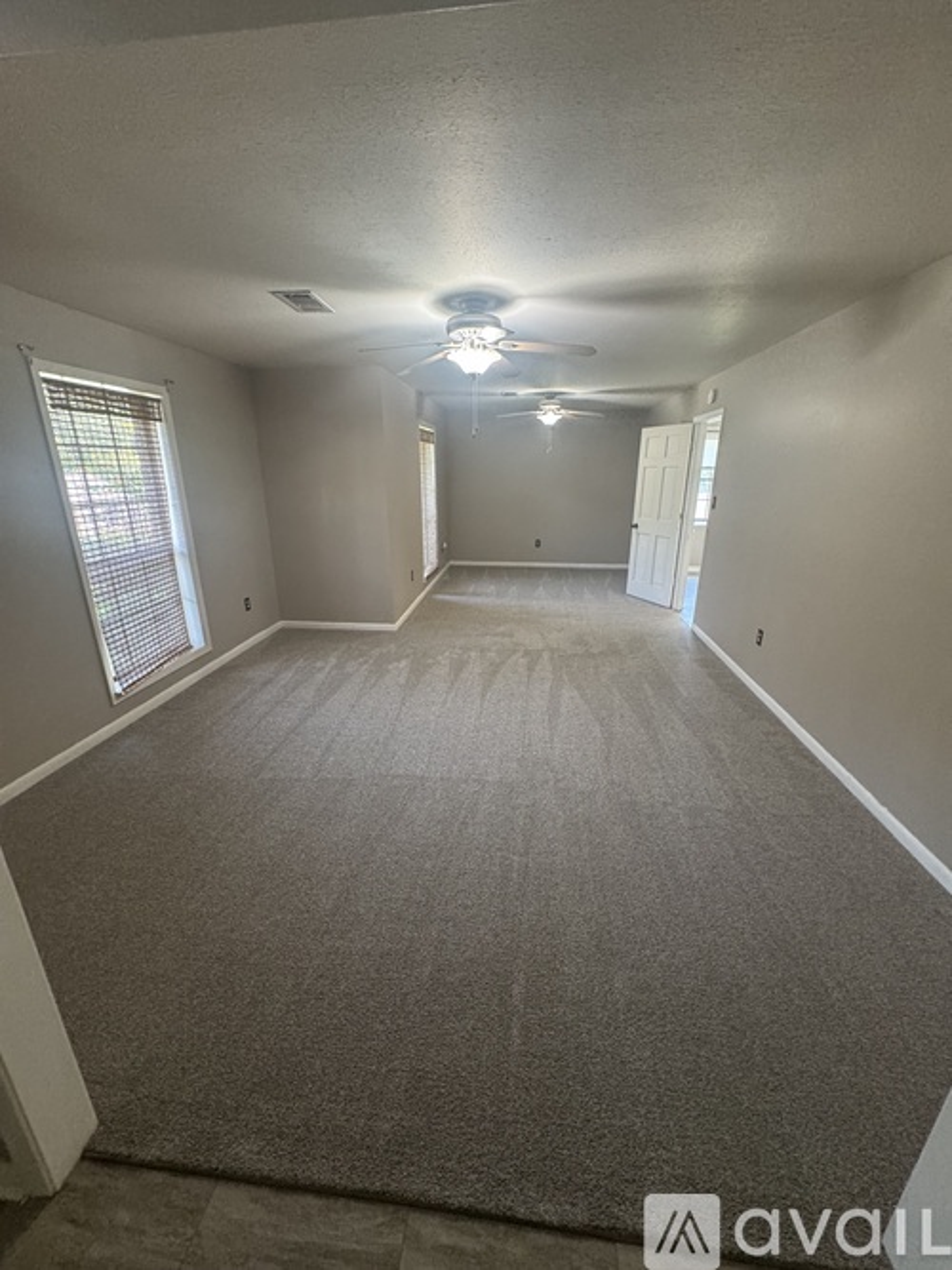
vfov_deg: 102.1
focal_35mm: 14
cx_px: 476
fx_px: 514
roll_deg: +0.1
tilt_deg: -19.2
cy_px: 635
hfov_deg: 85.7
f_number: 2.2
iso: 500
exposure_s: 1/60
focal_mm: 2.22
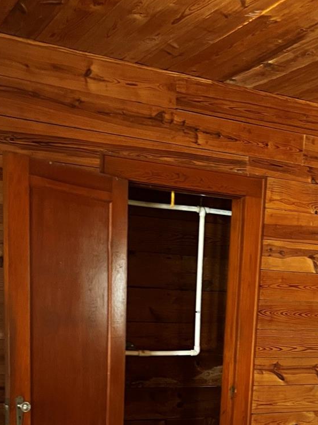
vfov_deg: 32.8
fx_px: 661
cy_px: 420
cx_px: 186
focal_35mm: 54
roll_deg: -2.5
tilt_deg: -8.8
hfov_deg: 27.0
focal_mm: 5.7
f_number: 1.5
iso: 500
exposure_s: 1/44
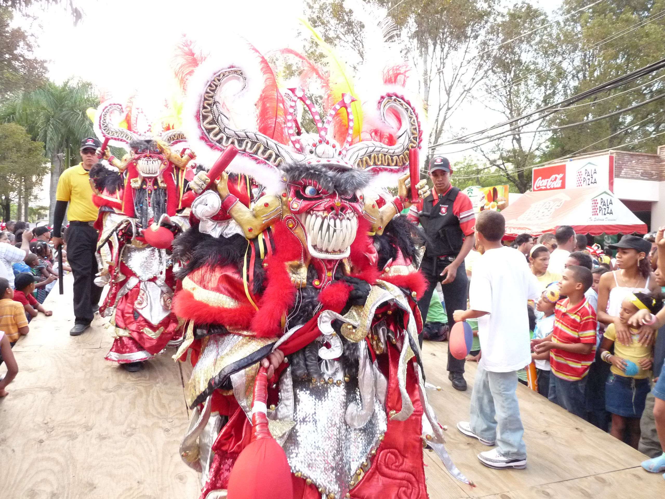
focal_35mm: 27
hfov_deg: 65.3
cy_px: 250
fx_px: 519
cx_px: 332
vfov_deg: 51.4
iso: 400
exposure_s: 1/200
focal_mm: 4.8
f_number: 2.8
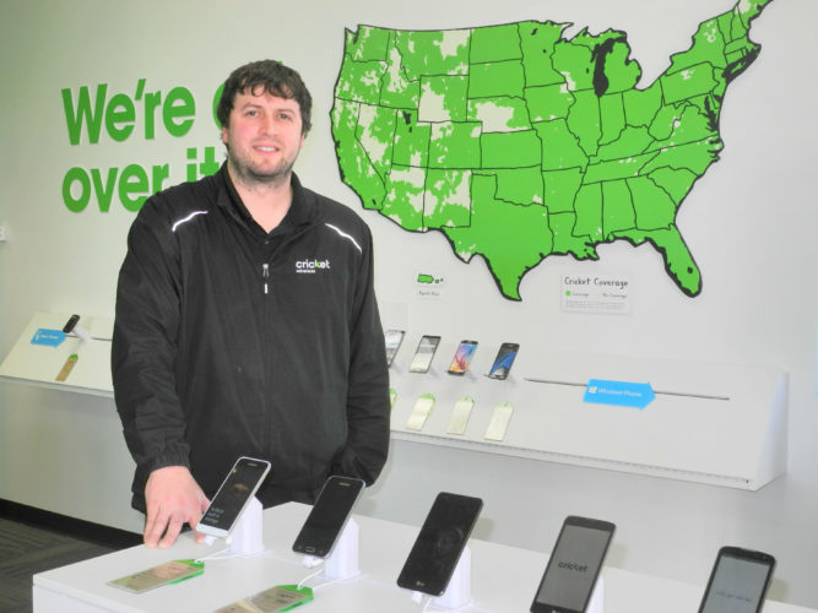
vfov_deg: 32.2
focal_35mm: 45
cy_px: 306
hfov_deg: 42.1
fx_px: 1063
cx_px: 409
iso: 200
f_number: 3.2
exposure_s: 1/200
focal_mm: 9.7
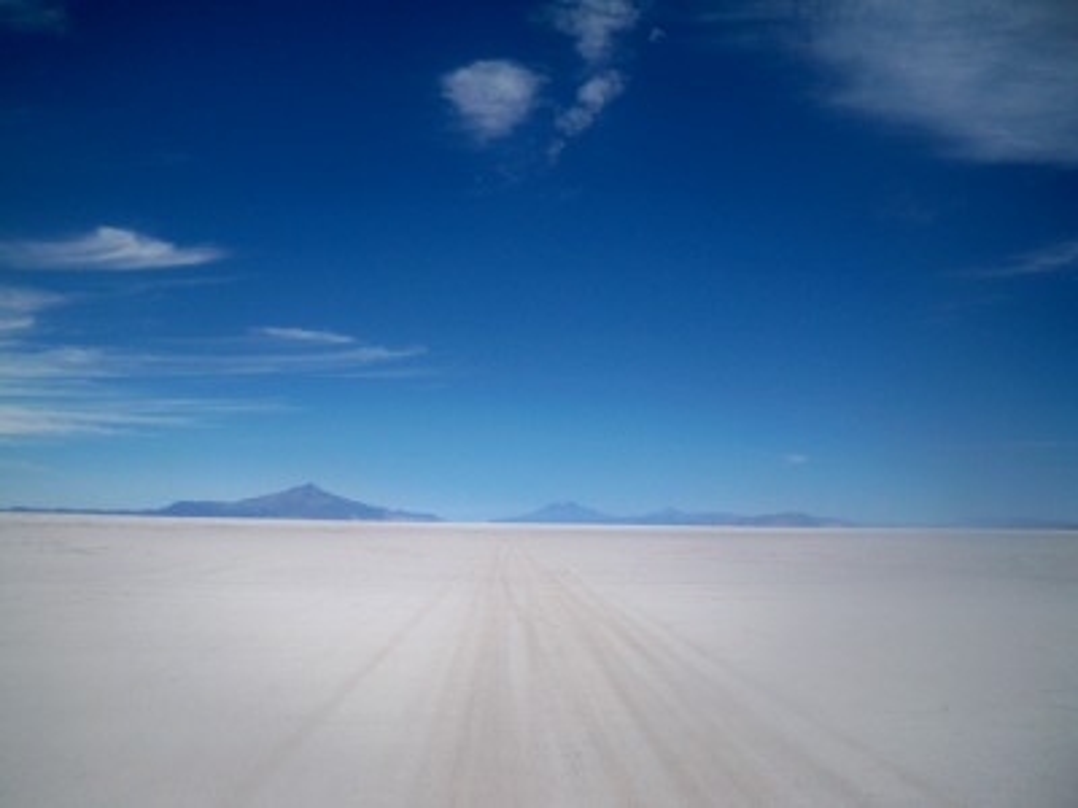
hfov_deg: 52.6
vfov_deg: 40.7
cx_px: 539
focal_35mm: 35
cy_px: 404
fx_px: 1090
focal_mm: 6.3
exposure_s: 1/1250
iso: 64
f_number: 4.7
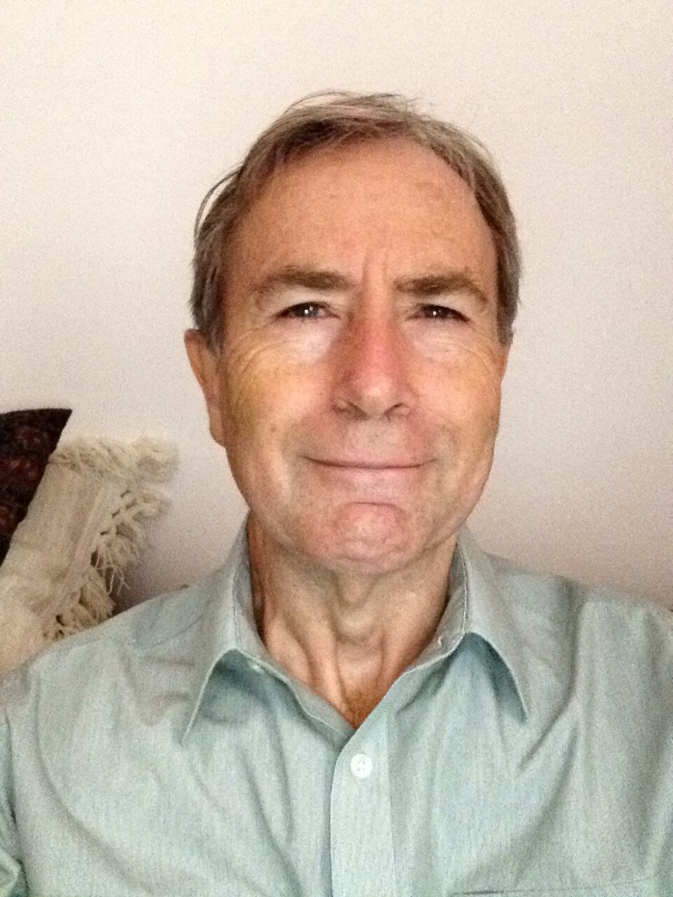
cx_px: 336
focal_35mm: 35
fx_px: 907
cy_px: 448
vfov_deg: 52.6
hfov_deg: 40.7
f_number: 2.4
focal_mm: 2.18
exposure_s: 1/15
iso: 1000
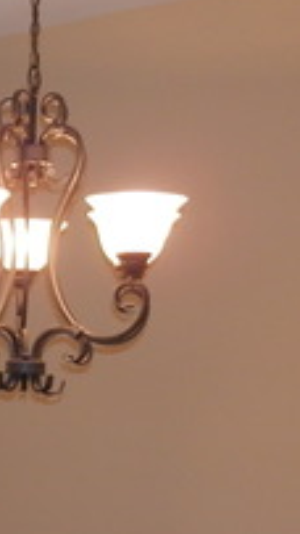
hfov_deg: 12.6
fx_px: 1218
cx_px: -266
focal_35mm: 86
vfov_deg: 24.5
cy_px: 384
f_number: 3
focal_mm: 4.5
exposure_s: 1/30
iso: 100
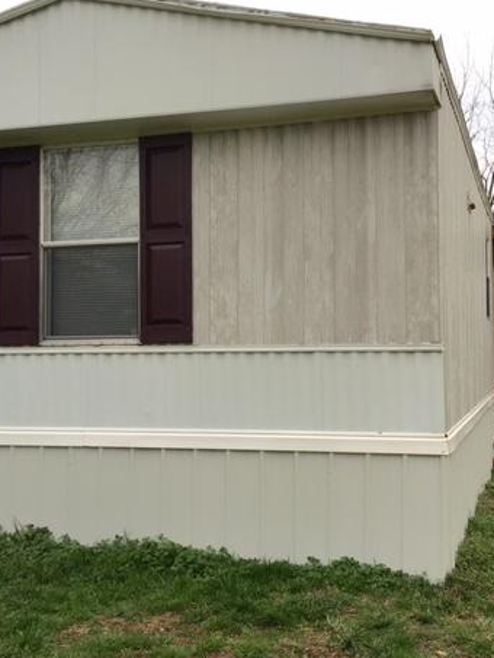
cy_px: 333
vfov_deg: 45.8
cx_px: 312
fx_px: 780
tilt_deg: +3.2
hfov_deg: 34.9
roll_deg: +0.2
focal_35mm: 41
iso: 25
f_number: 2.2
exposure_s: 1/120
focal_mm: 4.15
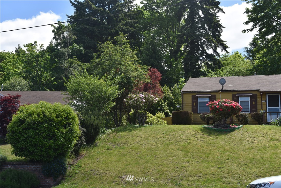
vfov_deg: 33.0
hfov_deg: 47.9
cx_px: 140
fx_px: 316
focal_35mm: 40
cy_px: 94
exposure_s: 1/500
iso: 250
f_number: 8
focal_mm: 27
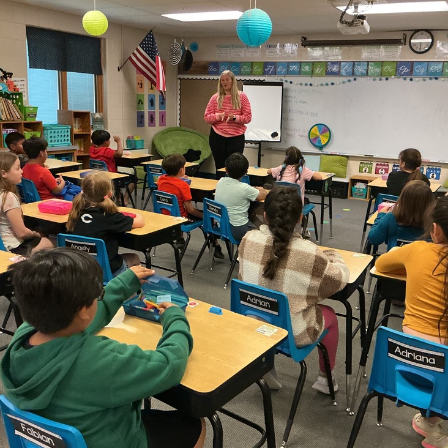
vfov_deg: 47.2
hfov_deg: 47.2
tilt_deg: -14.4
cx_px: 233
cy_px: 220
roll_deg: -1.6
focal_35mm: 35
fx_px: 512
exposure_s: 1/60
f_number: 1.8
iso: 250
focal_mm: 3
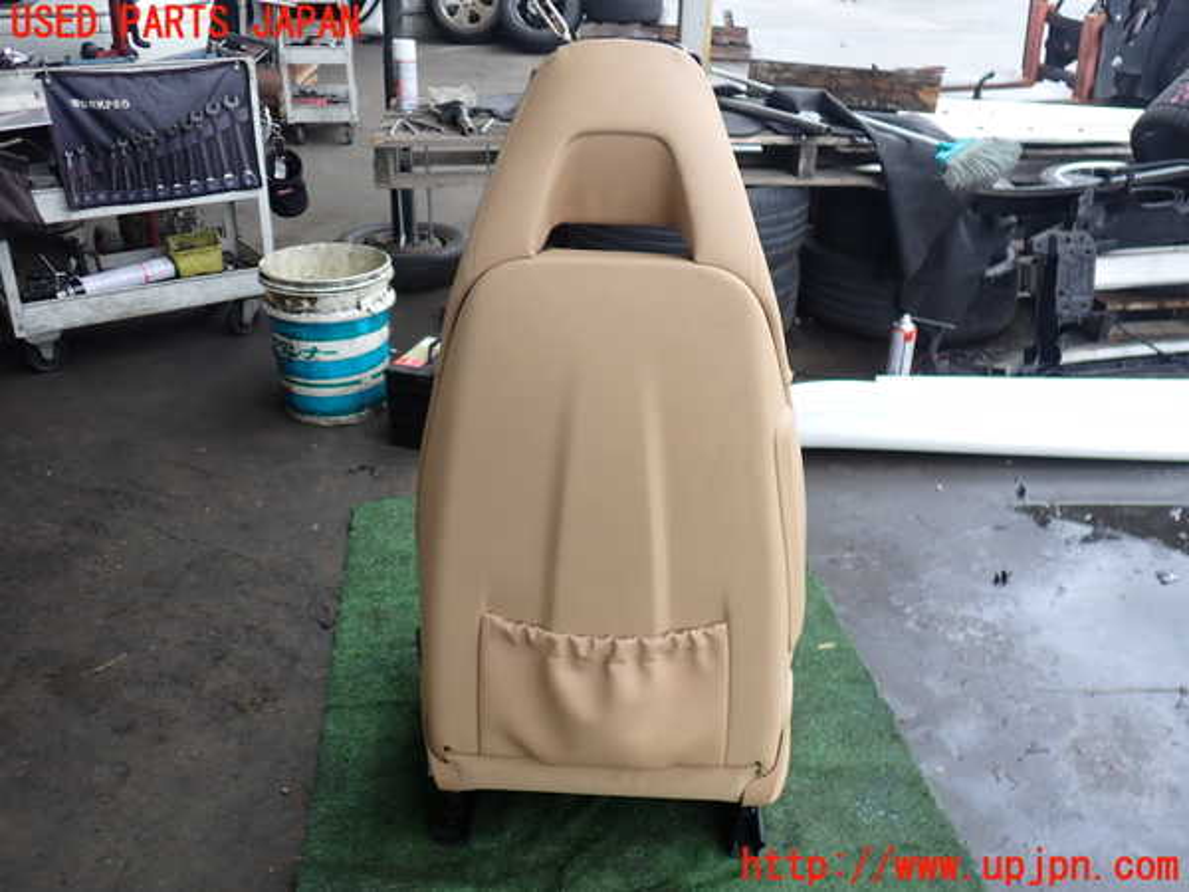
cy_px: 446
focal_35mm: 30
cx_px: 594
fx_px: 1030
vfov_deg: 46.8
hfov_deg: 60.0
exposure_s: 1/125
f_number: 2.3
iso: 100
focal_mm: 5.4
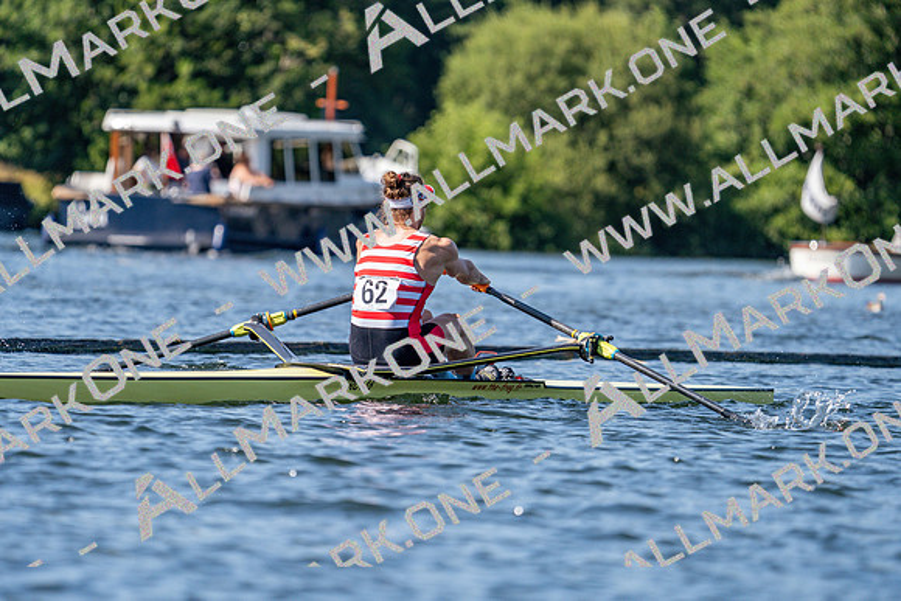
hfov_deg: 5.4
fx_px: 9637
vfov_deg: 3.6
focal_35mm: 385
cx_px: 450
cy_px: 300
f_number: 6.3
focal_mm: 385
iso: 320
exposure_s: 1/1600
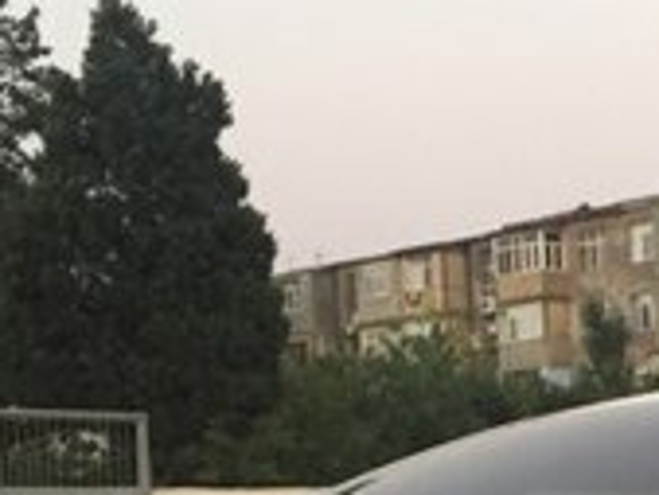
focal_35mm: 113
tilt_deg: -1.1
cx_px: 753
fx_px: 2153
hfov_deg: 16.8
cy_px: 676
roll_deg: +2.0
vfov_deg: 12.6
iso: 125
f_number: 2.2
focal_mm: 4.15
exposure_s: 1/33
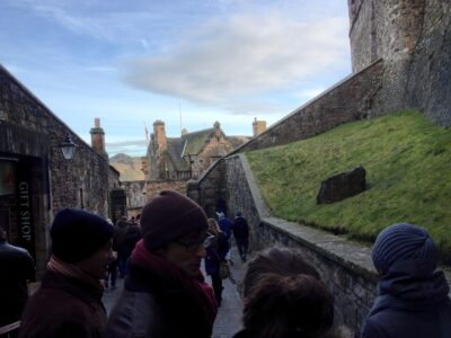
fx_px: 456
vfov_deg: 40.7
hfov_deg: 52.6
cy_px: 169
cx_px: 226
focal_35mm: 35
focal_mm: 4.28
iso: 50
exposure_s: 1/219
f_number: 2.4
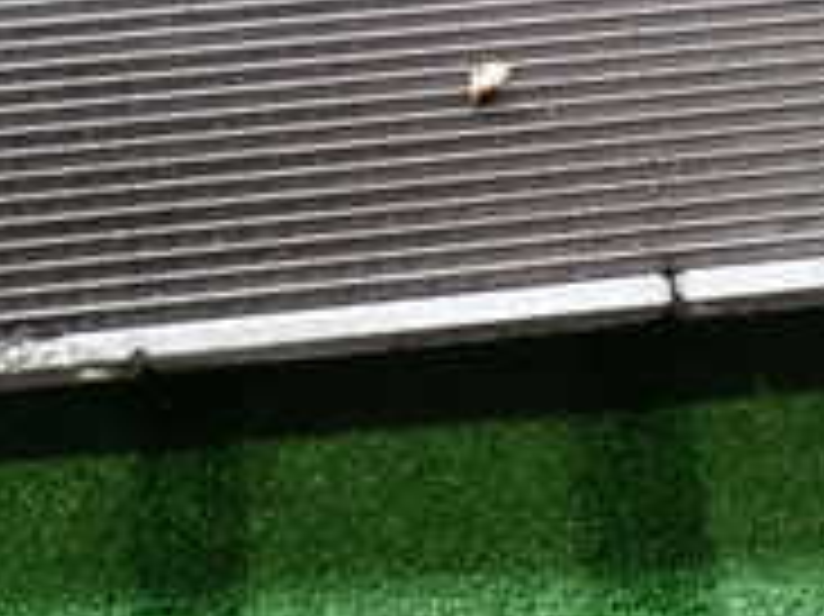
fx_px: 1951
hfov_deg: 23.7
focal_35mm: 82
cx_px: 549
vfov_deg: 17.2
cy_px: -126
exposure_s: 1/50
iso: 200
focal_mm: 4.5
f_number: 2
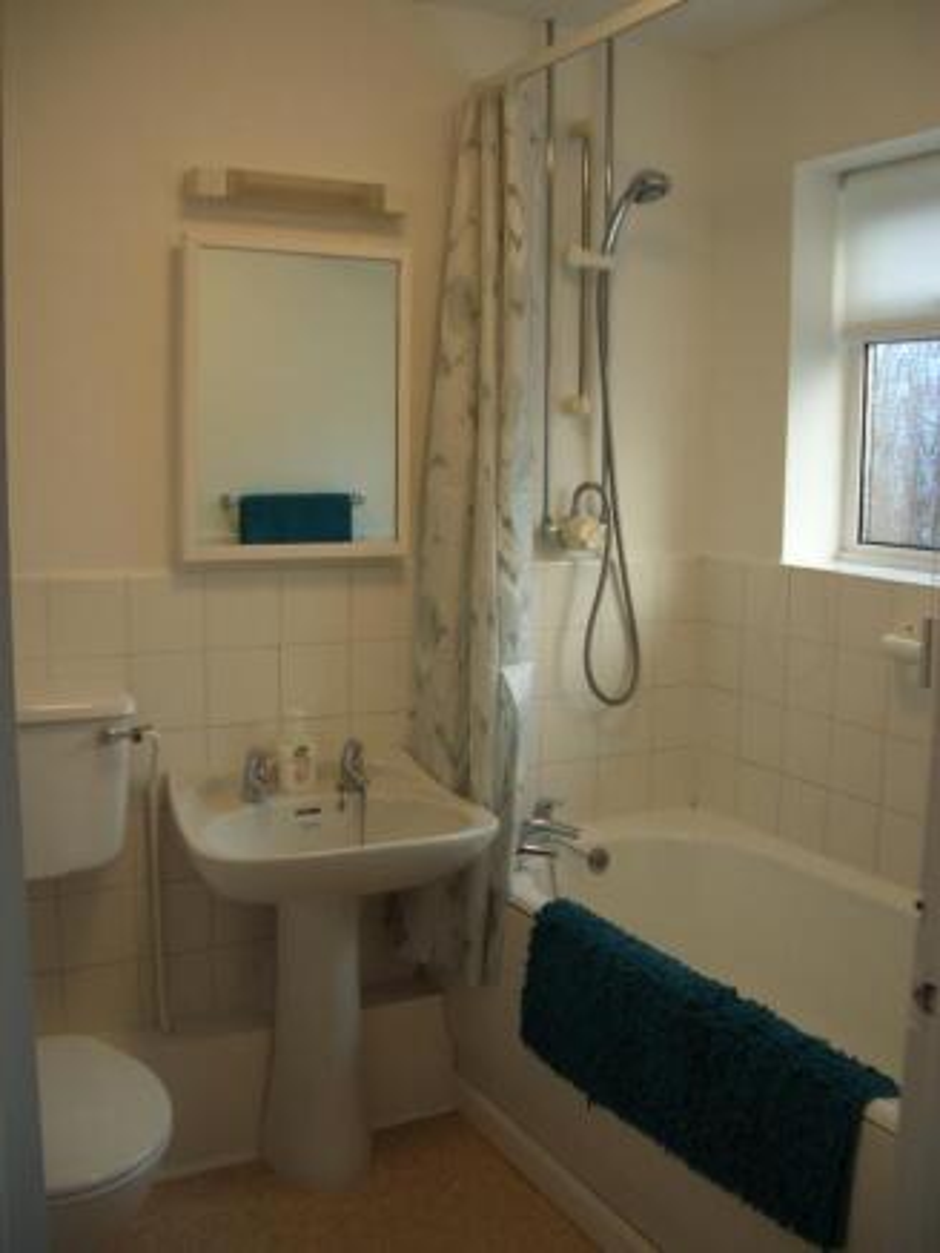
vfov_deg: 52.6
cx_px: 470
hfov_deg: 40.7
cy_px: 626
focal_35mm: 35
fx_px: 1267
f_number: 2.6
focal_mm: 5.8
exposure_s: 1/60
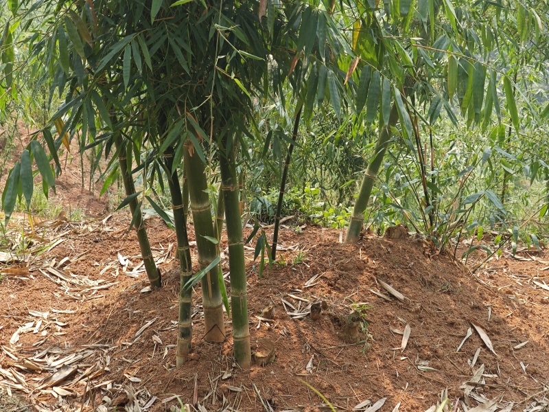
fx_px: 730
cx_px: 274
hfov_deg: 41.2
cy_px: 206
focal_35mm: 46
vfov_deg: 31.5
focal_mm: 6.55
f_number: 1.6
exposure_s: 1/710
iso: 50
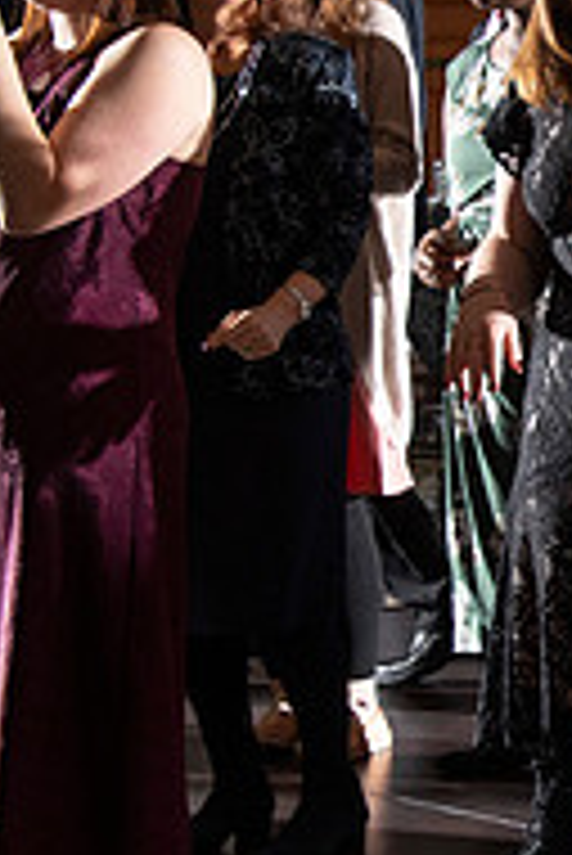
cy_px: 299
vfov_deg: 10.9
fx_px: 4496
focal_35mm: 189
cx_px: 829
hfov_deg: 7.2
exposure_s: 1/160
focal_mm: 62
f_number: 9
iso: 800
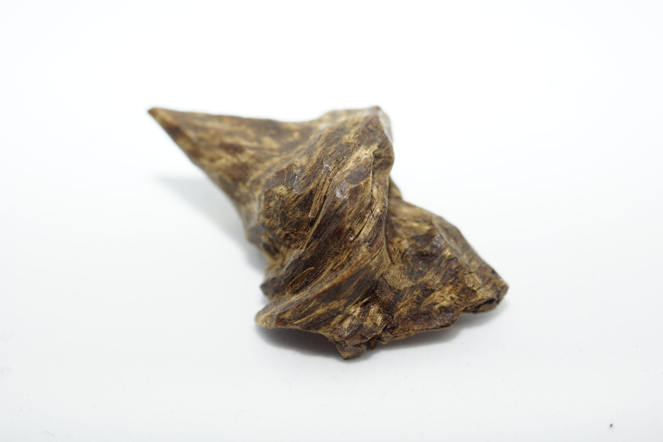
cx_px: 332
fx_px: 829
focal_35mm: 45
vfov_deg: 29.9
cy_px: 221
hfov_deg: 43.6
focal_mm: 30
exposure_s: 1/60
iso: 100
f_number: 5
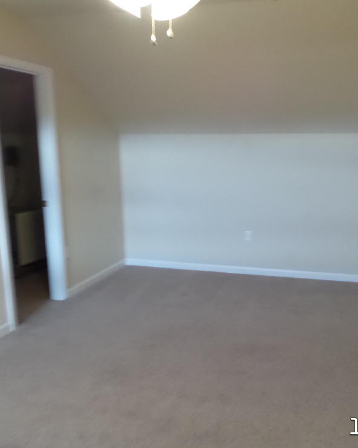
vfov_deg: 57.2
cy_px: 218
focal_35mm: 31
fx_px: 411
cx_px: 218
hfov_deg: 46.8
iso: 800
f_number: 2.8
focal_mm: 4.1
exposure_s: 1/25
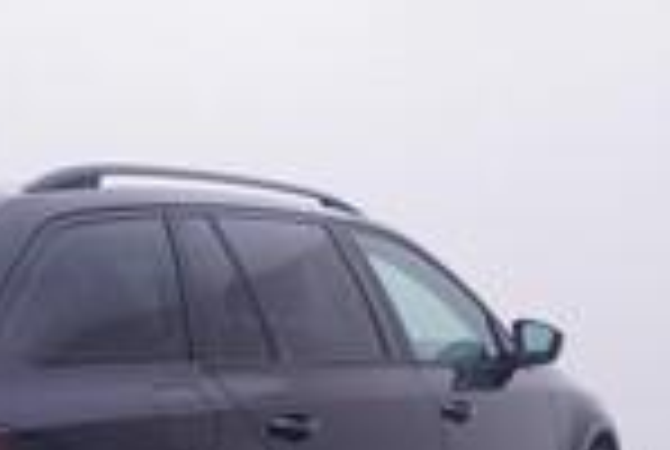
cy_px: 371
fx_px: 1545
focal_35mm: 83
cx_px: 200
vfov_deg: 16.4
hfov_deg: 24.3
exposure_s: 1/80
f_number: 5
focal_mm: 15
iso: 200
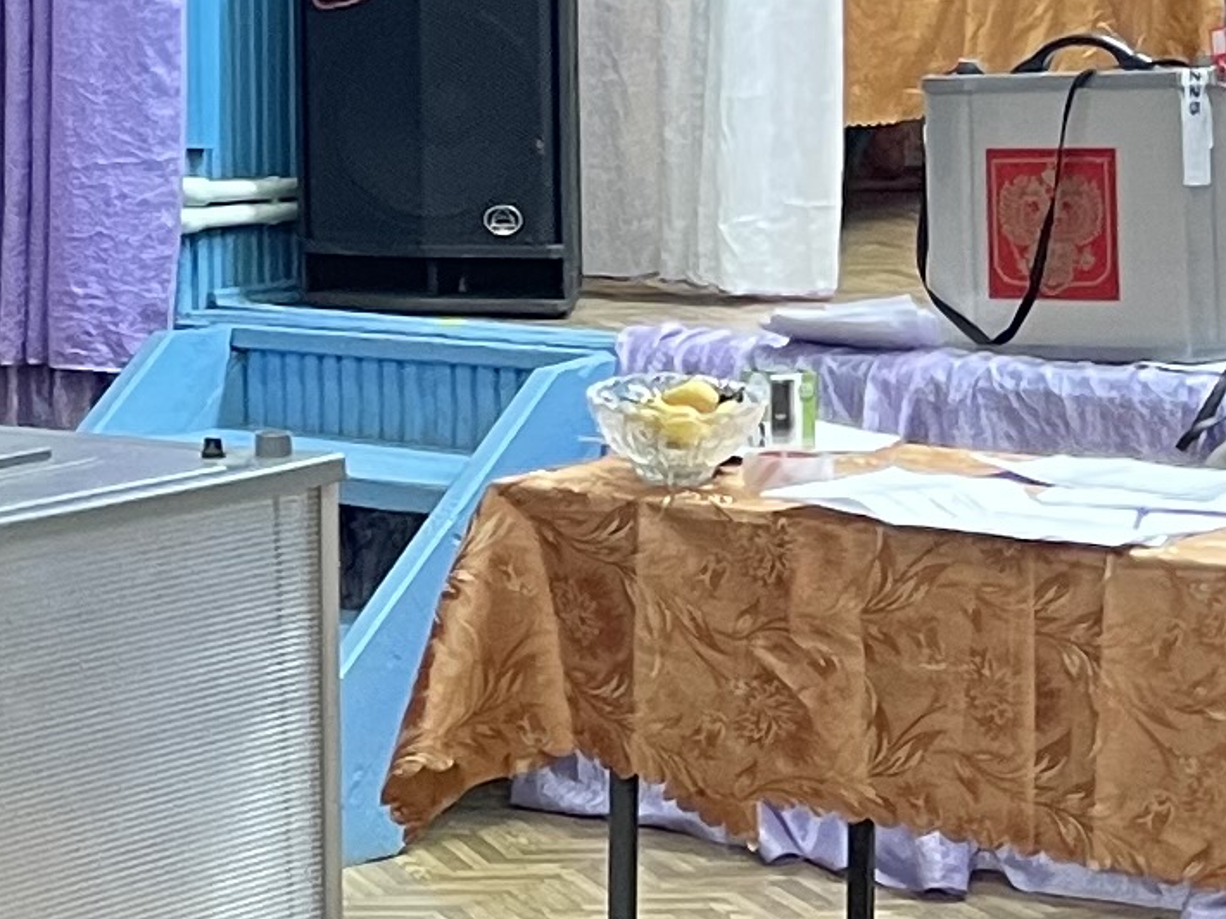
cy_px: 79
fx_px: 5028
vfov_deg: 10.4
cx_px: -1169
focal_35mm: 142
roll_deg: +0.6
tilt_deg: -3.3
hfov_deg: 12.4
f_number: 1.6
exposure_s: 1/50
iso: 200
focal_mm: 5.1
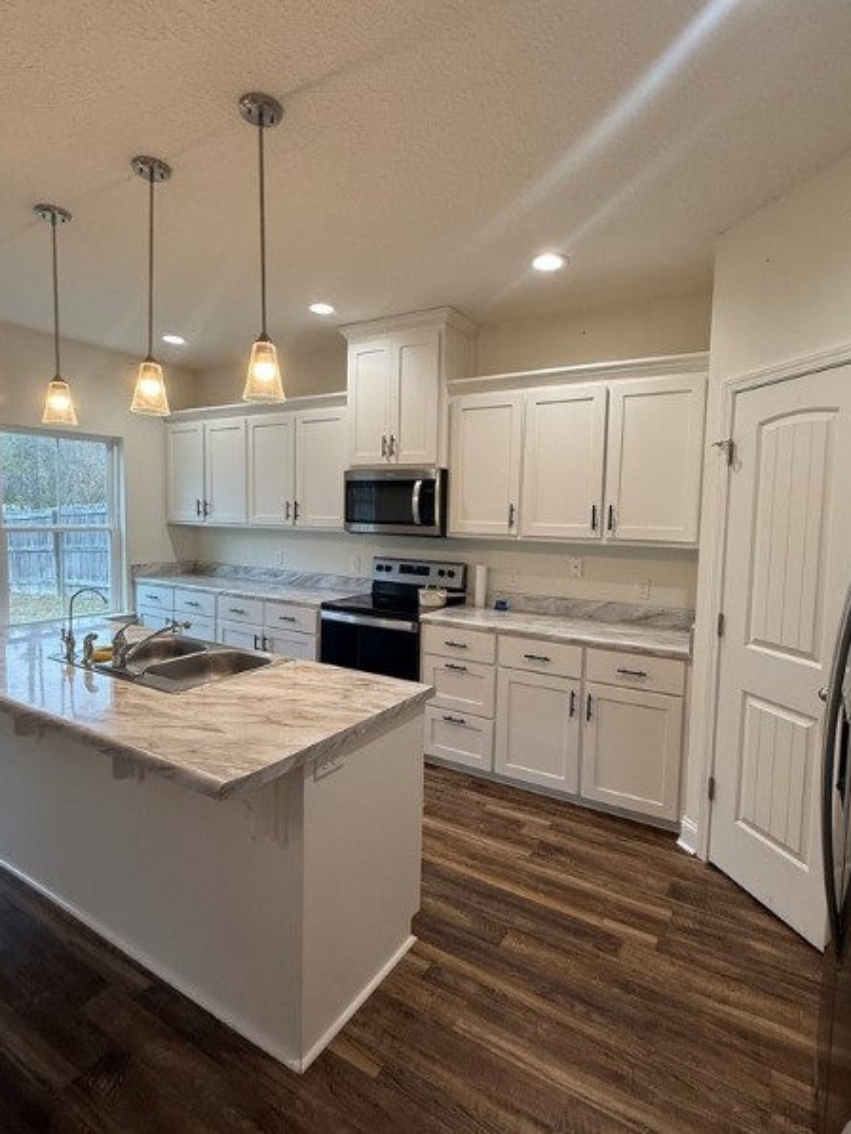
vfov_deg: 87.7
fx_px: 590
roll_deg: -2.3
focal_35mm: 18
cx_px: 427
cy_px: 558
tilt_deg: -4.0
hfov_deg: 71.6
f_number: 2.2
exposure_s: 1/120
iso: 200
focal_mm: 2.22
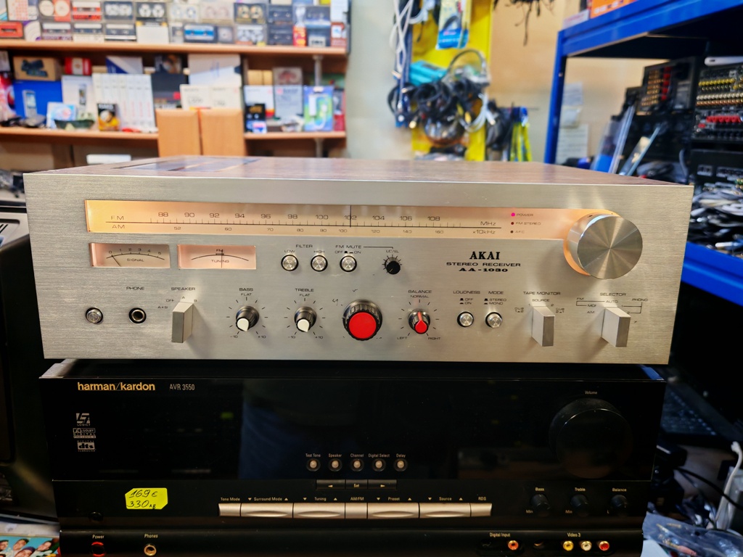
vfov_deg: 51.4
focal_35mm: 27
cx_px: 372
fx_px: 580
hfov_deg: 65.3
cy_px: 278
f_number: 1.9
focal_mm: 6.67
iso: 500
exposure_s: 1/33
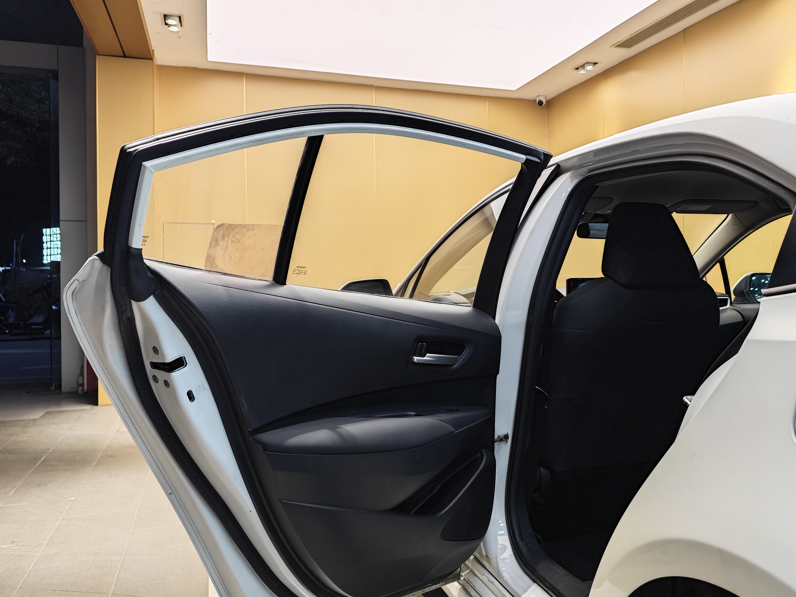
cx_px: 488
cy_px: 286
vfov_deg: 45.4
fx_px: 713
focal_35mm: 31
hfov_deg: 57.8
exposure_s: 1/65.1
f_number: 1.9
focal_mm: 8.7
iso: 400
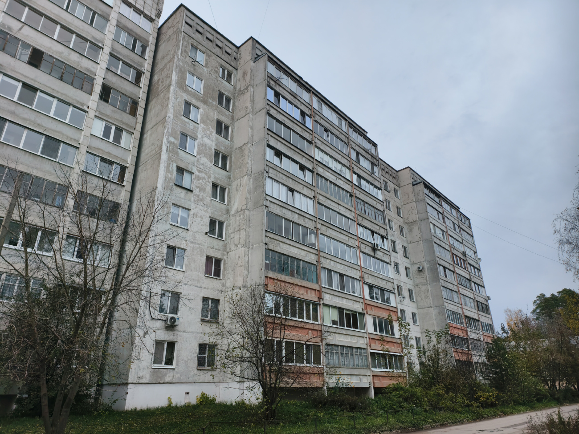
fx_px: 385
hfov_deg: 73.9
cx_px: 290
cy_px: 217
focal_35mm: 23
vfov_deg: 58.9
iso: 83
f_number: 1.57
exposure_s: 1/100
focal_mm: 6.54
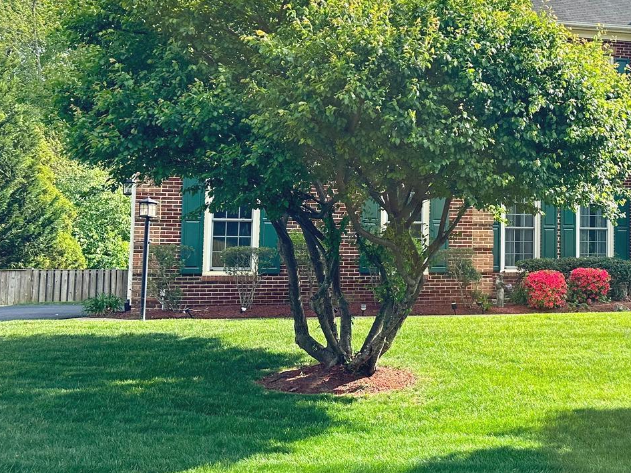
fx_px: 948
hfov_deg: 34.4
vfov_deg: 28.0
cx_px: 590
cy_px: 181
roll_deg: -0.8
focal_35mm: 52
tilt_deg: +5.2
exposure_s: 1/989
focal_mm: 6.86
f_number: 1.78
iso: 80
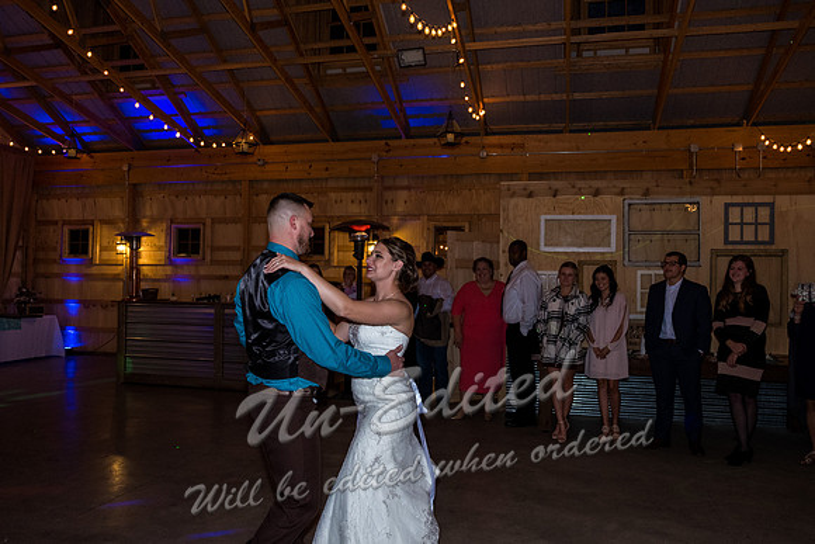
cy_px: 272
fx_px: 611
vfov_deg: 48.0
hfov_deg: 67.4
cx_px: 408
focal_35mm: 27
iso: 1600
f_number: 2.8
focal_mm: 18
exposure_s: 1/200
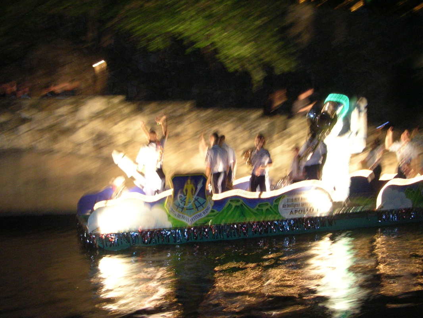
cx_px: 212
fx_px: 464
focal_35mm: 38
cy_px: 159
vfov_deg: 37.7
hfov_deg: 49.0
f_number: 2.8
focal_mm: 5.8
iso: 200
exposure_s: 1/5.3
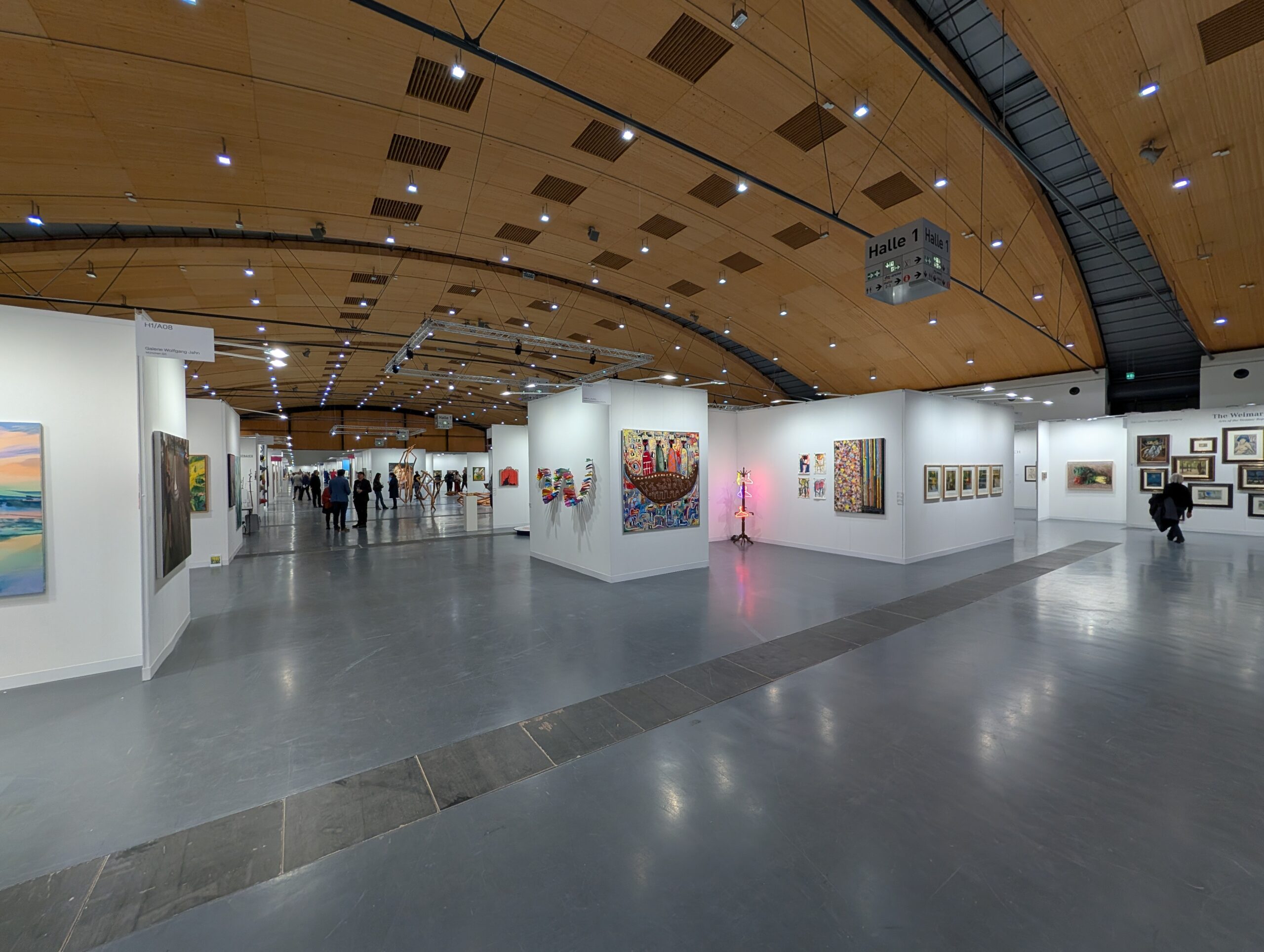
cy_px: 476
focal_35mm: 12
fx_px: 439
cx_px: 632
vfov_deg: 94.6
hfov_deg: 110.5
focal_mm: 2.02
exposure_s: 1/135
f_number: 1.7
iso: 53
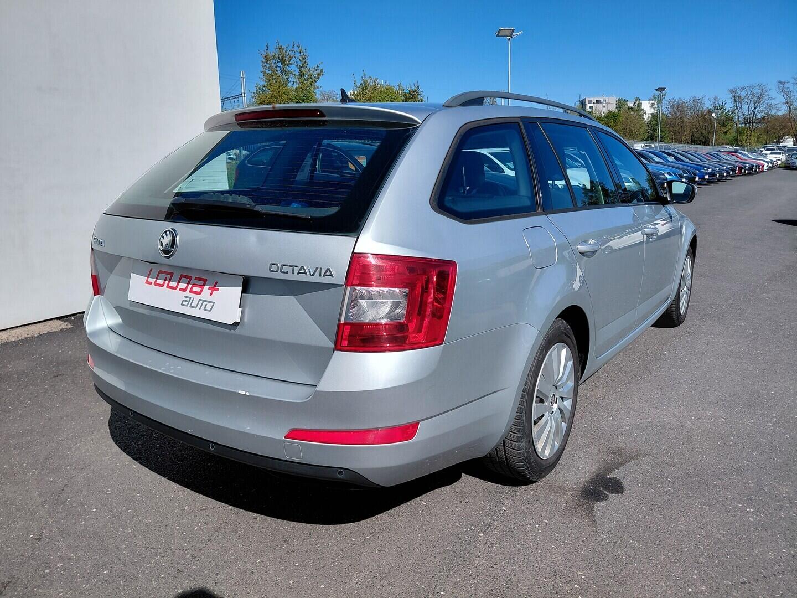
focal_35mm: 25
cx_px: 398
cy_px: 299
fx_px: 576
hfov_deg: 69.4
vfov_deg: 54.9
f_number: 1.8
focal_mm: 4.69
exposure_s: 1/4472
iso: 64
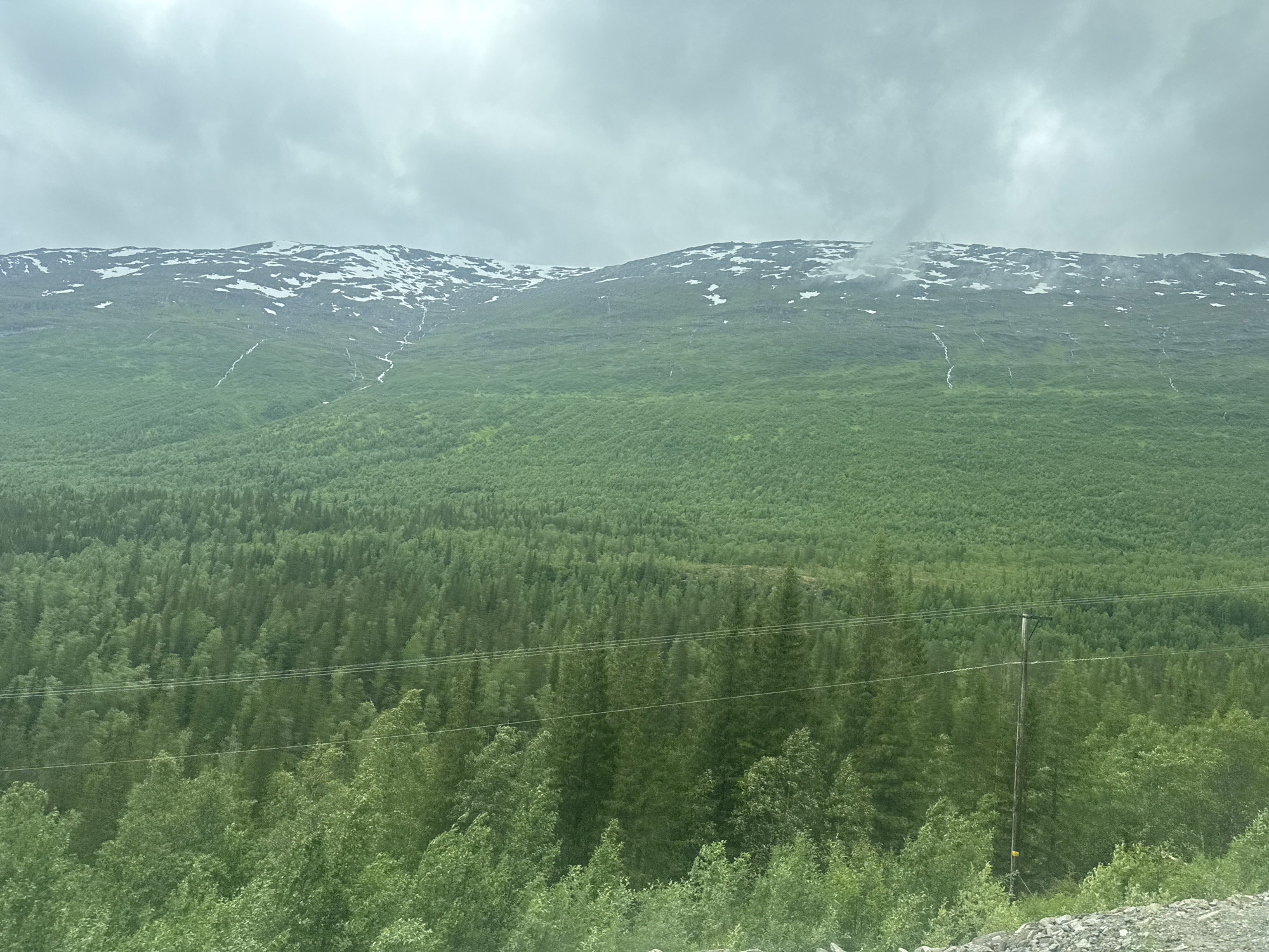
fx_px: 880
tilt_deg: +4.6
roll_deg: -5.1
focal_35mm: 24
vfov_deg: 56.8
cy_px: 476
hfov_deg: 71.6
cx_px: 634
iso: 80
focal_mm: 6.76
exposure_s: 1/1215
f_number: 1.78
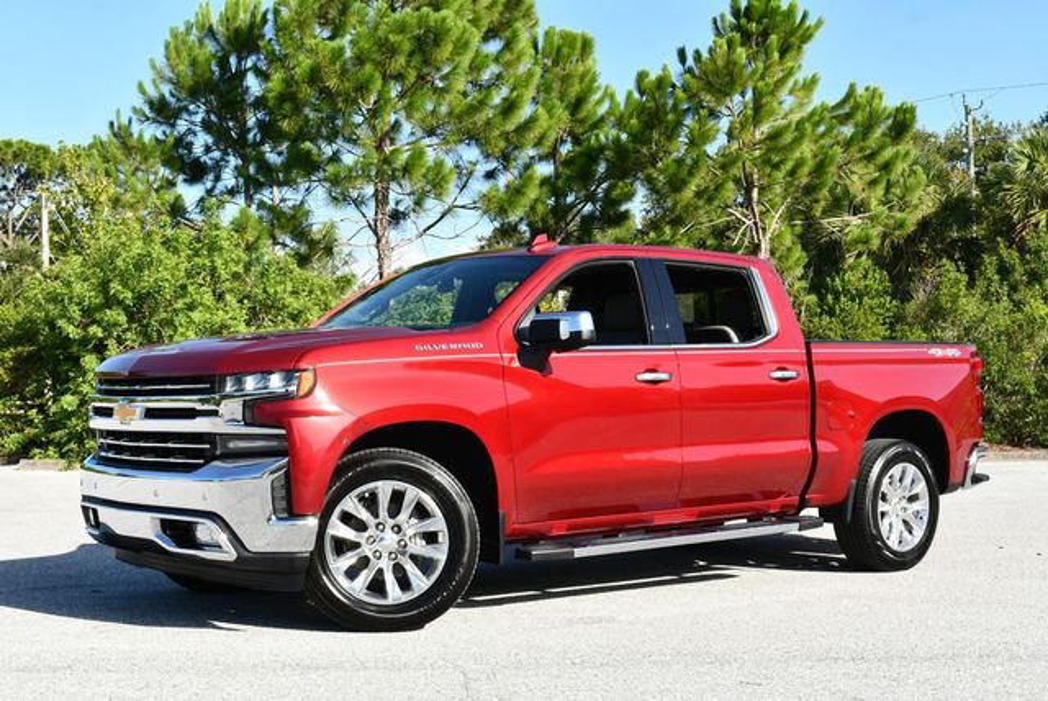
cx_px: 524
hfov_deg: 41.1
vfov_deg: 28.1
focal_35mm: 48
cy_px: 350
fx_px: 1399
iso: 200
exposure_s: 1/250
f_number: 8
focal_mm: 24
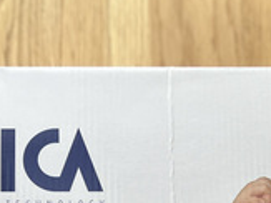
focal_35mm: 96
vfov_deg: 14.0
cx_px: 168
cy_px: 338
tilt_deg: -81.6
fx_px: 751
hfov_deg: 20.4
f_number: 1.5
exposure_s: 1/121
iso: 40
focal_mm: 5.7
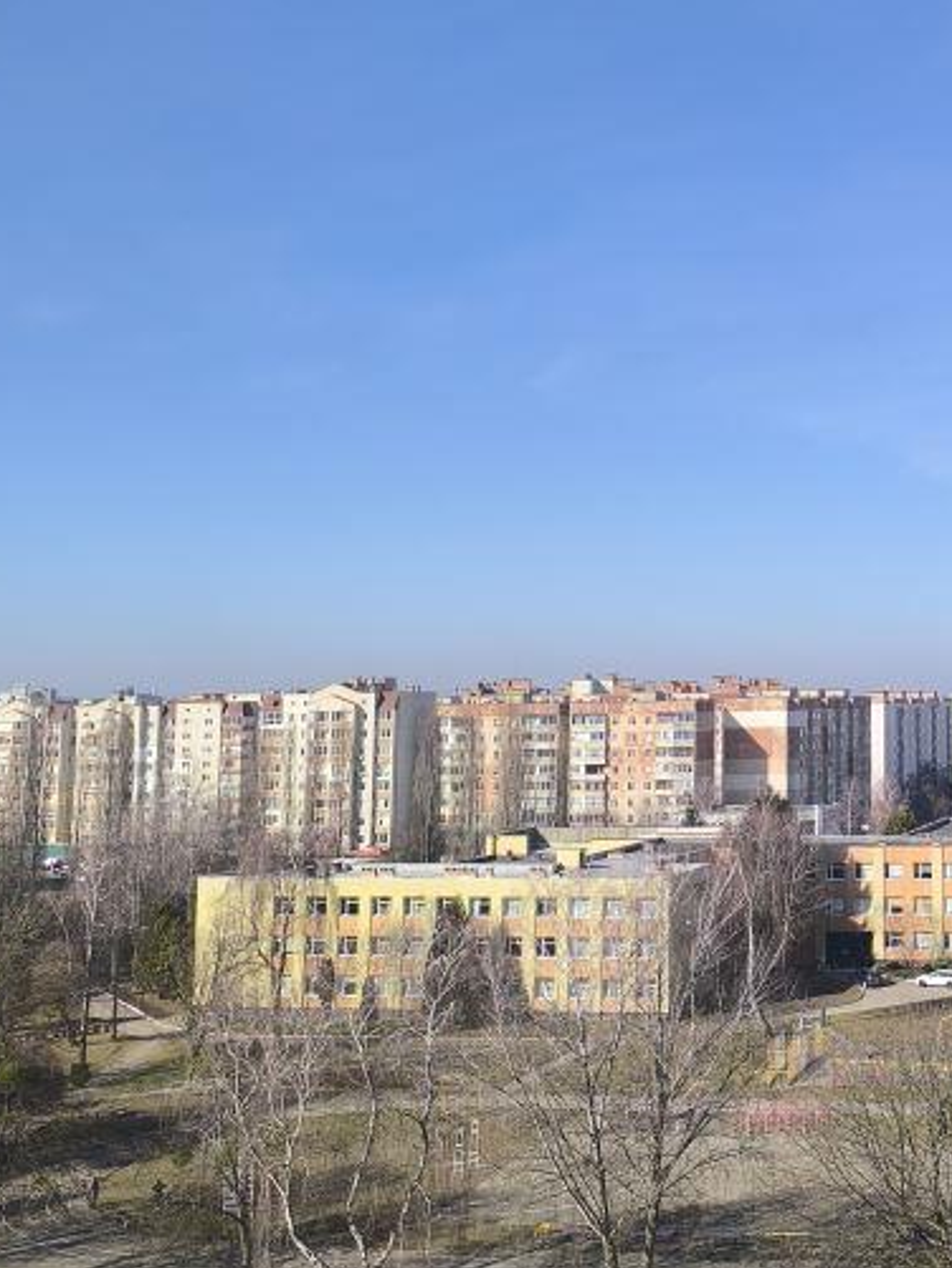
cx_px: 939
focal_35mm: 47
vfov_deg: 40.1
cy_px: 473
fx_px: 1723
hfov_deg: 29.0
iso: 50
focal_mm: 6.14
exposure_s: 1/906
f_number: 1.65
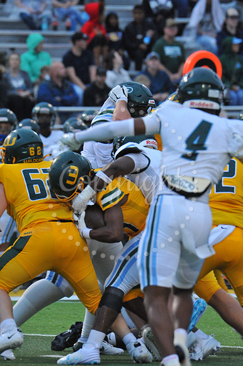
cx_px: 122
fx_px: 6082
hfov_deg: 2.3
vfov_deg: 3.4
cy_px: 183
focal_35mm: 600
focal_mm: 600
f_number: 11
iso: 6400
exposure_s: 1/200
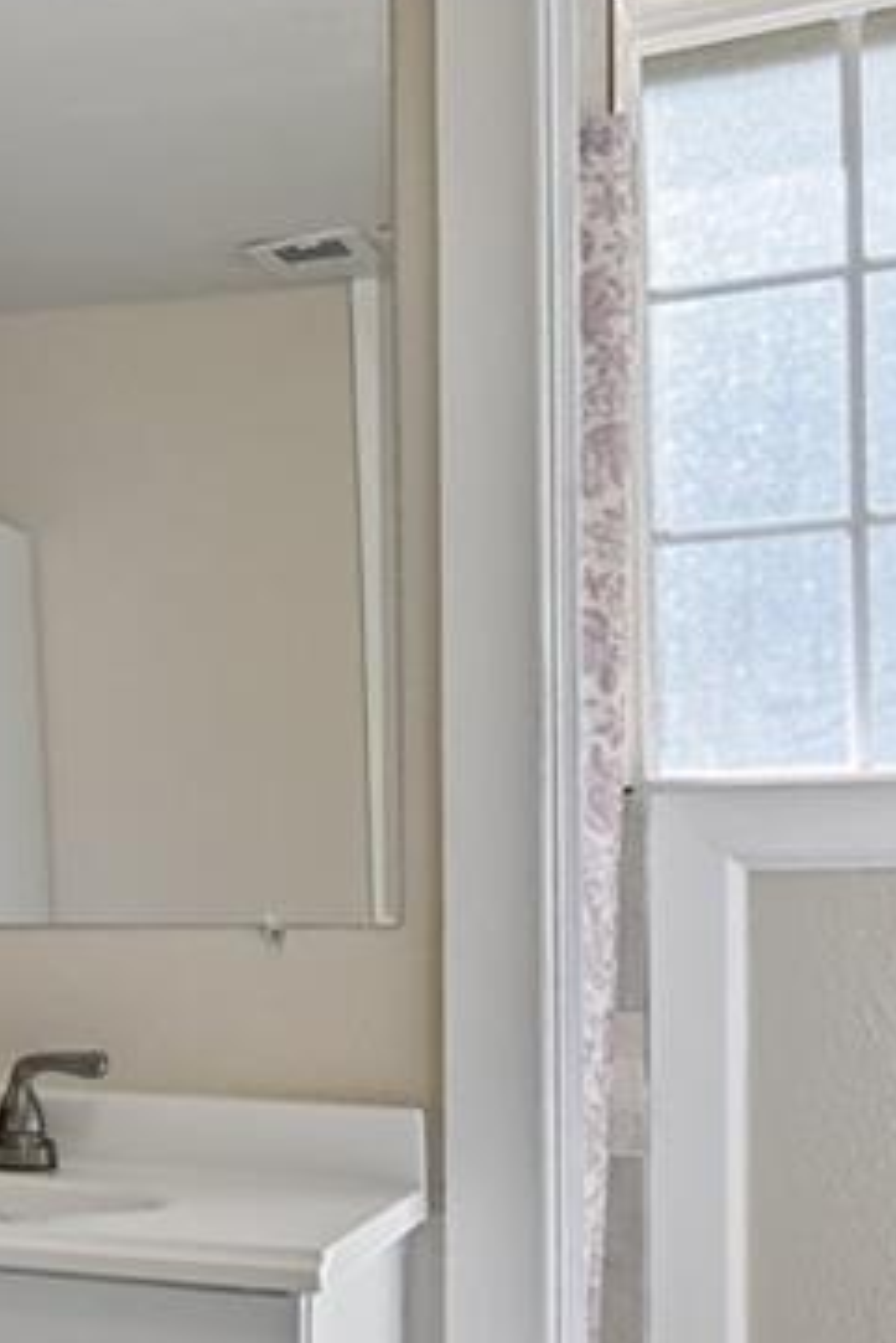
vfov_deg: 32.2
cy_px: 859
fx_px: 2312
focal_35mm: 62
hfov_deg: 15.8
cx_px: -1022
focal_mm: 14
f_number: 8
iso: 64
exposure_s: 1/15
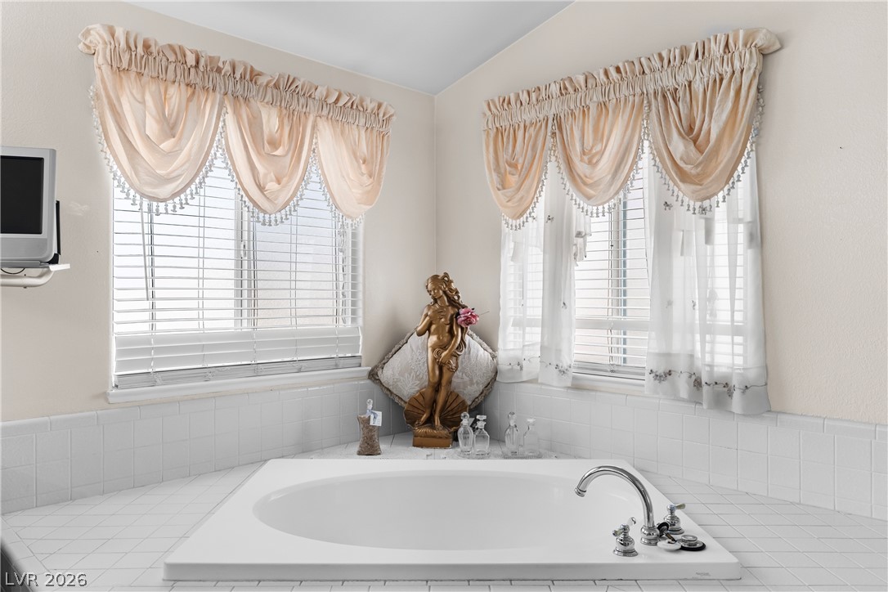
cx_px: 444
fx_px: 617
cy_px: 296
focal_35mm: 25
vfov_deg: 51.3
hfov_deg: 71.5
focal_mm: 25
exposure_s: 1/60
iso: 500
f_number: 8
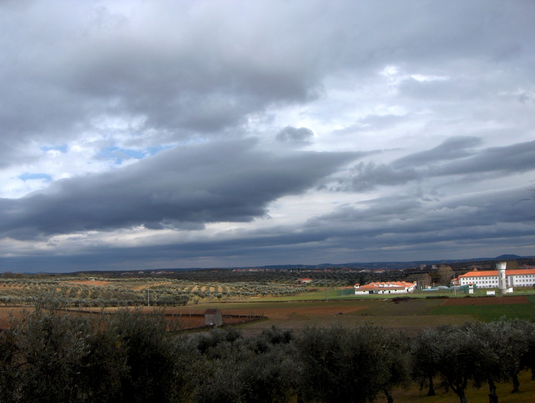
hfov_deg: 47.8
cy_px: 202
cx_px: 268
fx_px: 604
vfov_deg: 36.9
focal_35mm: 39
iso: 100
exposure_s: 1/840
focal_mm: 8
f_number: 4.8
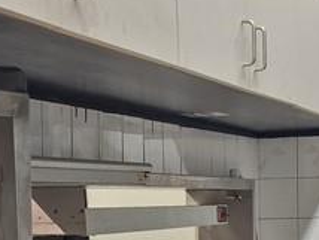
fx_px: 1015
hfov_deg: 17.8
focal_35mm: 110
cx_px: 241
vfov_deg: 12.9
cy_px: 347
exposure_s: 1/120
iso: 250
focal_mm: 5.4
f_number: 1.8
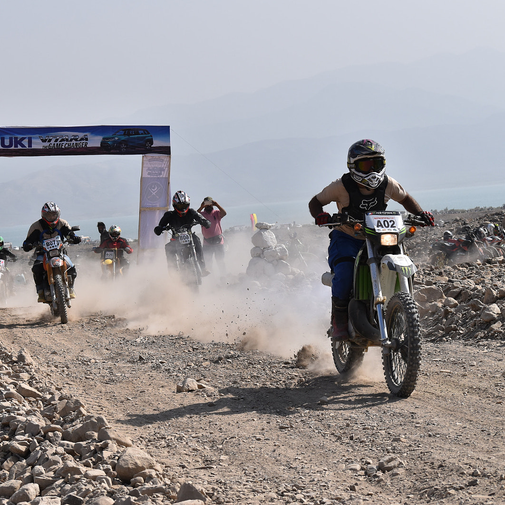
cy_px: 252
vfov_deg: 16.5
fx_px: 1744
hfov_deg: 16.5
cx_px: 186
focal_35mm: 106
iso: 400
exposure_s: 1/1600
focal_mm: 55
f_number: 7.1
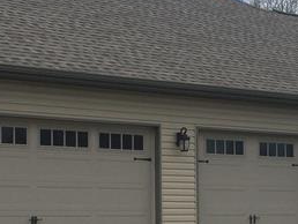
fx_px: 991
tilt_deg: +2.9
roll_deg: +1.3
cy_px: 192
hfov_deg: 17.1
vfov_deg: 12.8
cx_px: 120
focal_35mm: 115
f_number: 2.2
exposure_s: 1/2083
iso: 32
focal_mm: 4.15
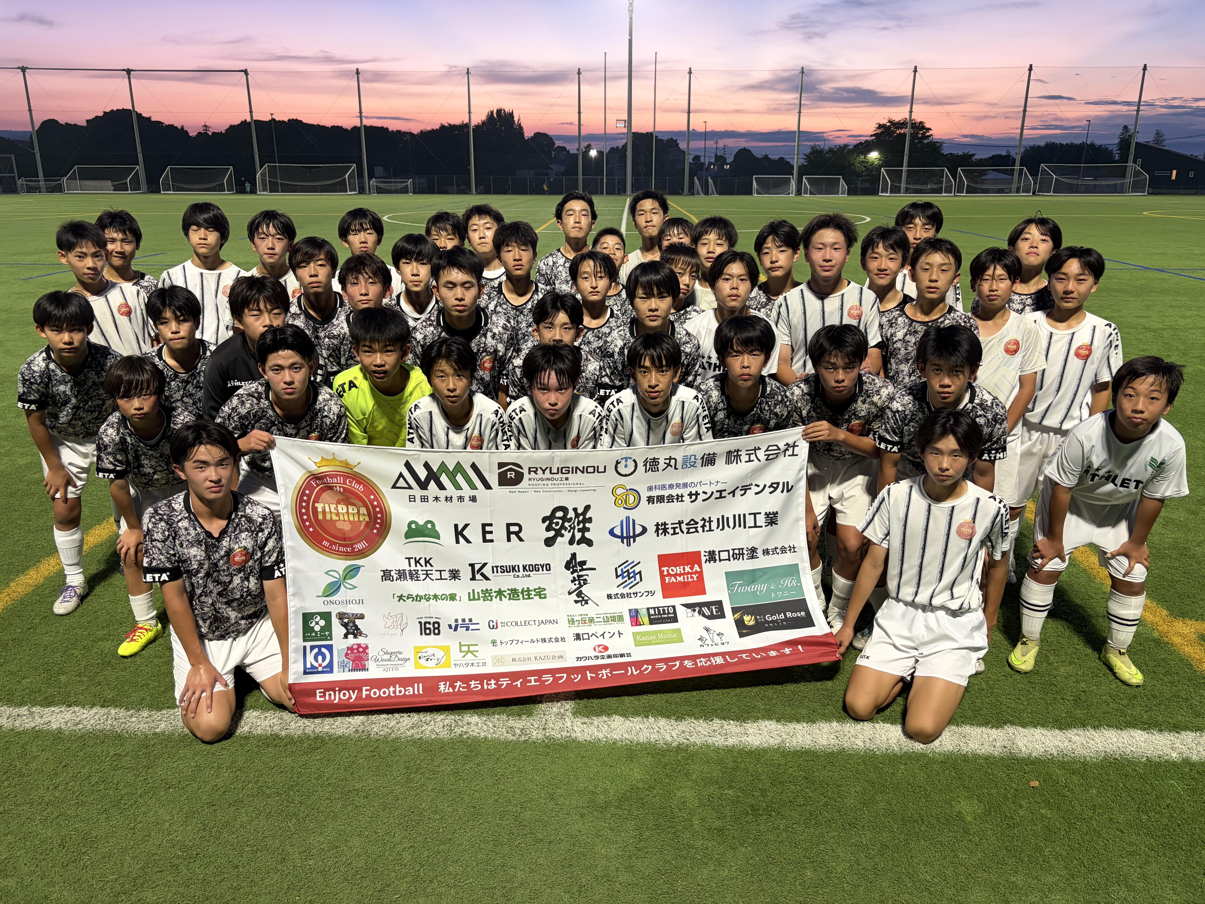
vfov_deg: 53.1
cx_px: 602
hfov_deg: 67.3
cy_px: 452
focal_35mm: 26
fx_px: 905
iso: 200
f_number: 1.6
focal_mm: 5.96
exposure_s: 1/60
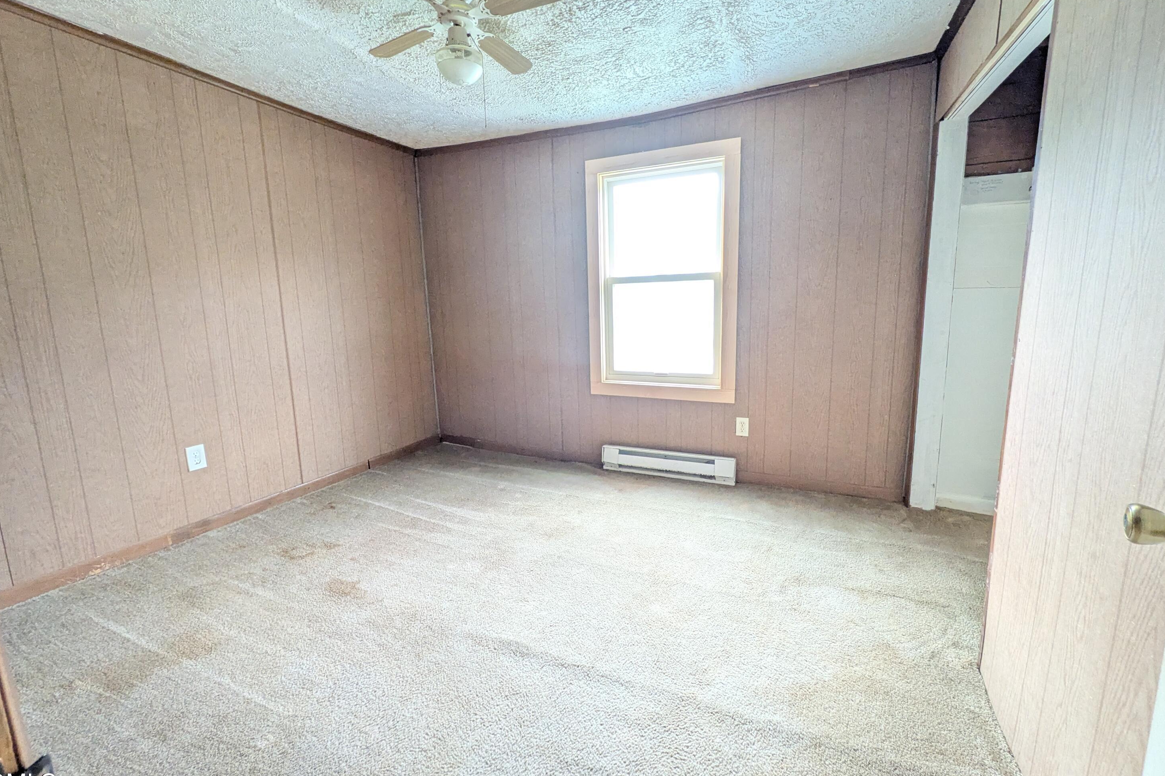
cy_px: 375
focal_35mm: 15
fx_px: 485
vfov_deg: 77.3
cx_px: 585
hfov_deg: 100.4
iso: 333
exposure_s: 1/30
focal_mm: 1.83
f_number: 2.2
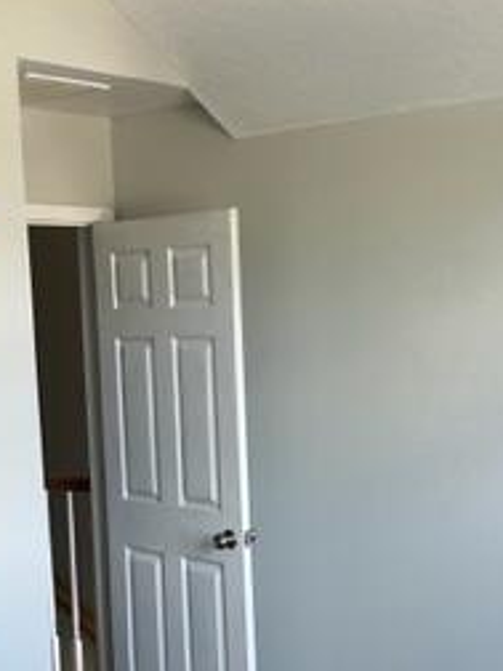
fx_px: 1279
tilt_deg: -7.7
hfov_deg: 22.2
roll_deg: +2.5
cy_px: 437
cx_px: 221
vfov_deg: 29.2
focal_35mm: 66
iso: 100
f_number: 1.5
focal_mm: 5.7
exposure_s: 1/121
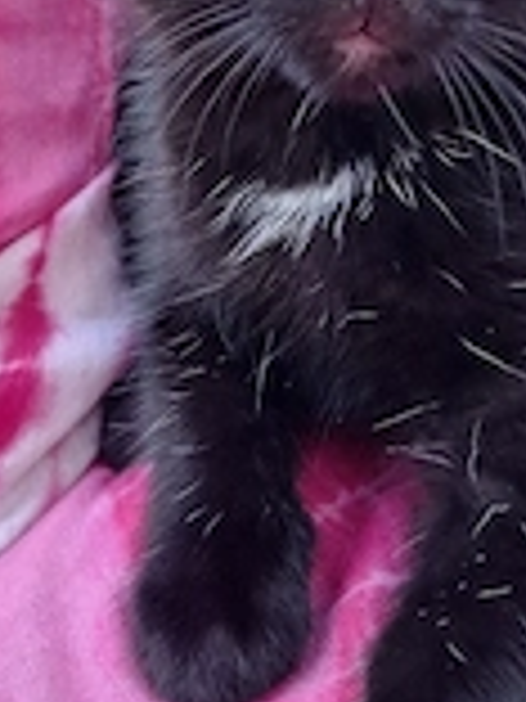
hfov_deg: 24.8
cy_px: 81
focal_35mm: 59
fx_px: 1195
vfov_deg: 31.3
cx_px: 256
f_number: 1.8
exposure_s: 1/50
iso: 200
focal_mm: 5.54
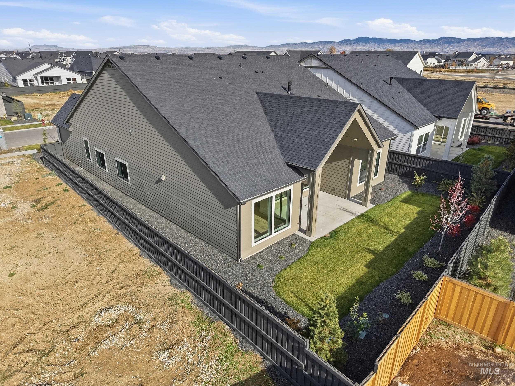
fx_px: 357
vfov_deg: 56.8
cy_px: 193
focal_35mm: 24
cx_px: 258
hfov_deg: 71.6
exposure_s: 1/6400
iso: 230
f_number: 1.8
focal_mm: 8.7
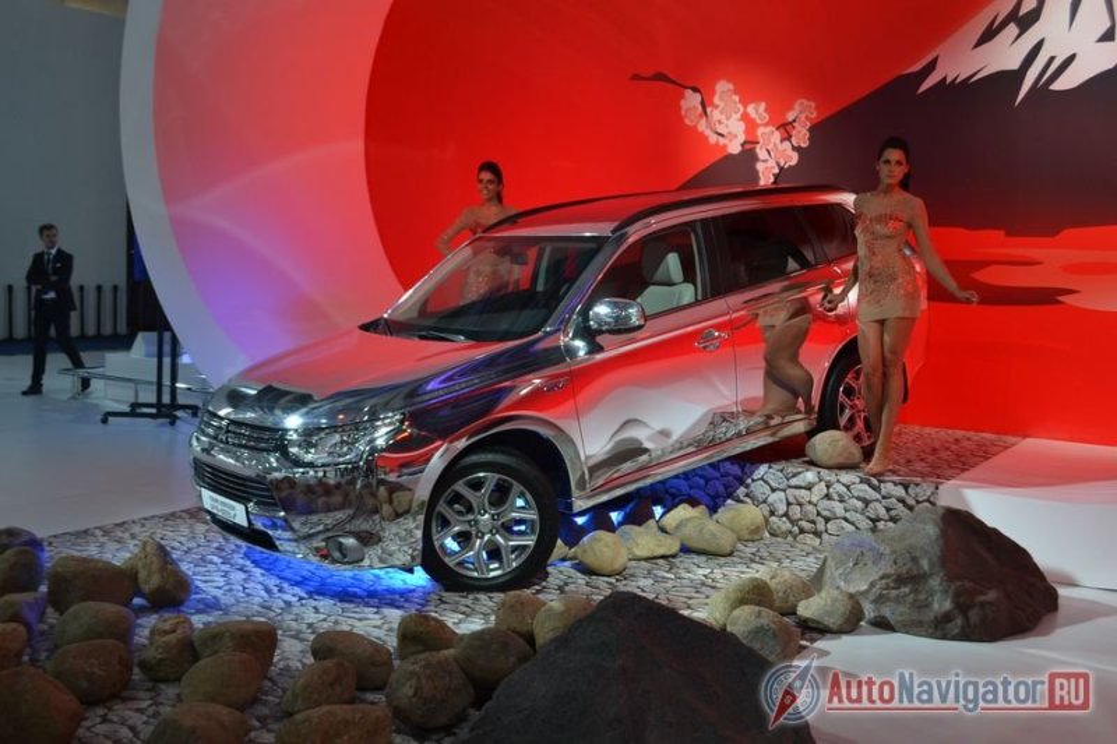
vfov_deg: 36.9
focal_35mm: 36
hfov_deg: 53.1
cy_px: 372
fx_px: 1117
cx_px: 558
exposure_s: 1/80
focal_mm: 24
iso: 400
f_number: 4.5
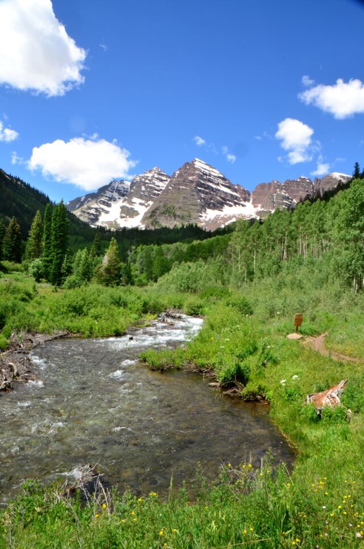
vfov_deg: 67.5
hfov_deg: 47.7
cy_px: 274
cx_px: 182
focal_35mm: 27
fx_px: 411
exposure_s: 1/100
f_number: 16
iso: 200
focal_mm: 18
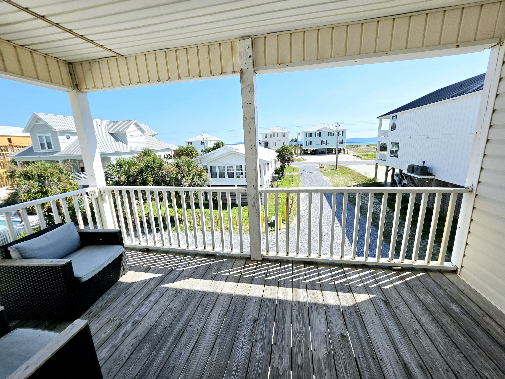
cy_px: 190
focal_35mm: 13
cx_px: 252
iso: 32
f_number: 1.9
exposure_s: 1/2000
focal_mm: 2.2
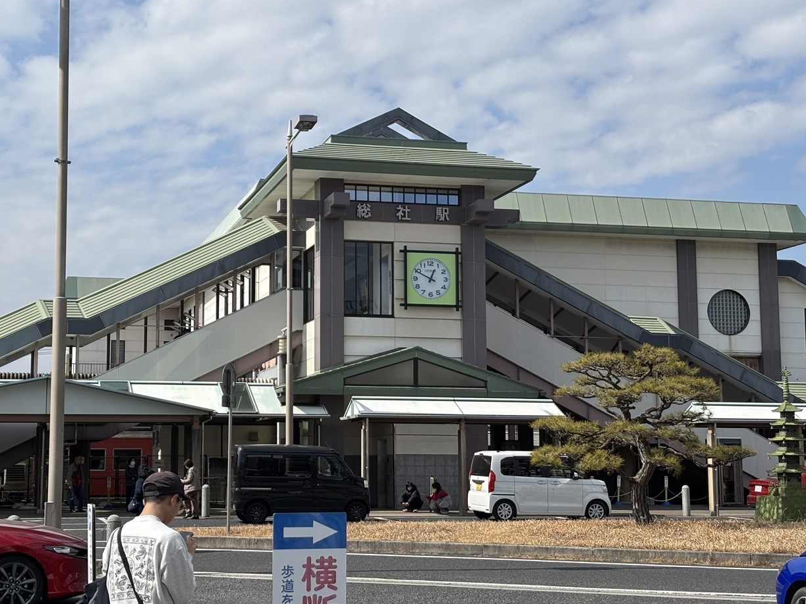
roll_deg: +0.1
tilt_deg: +7.2
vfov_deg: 24.4
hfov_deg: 32.1
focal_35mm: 60
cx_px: 348
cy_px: 297
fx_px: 1397
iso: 40
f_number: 1.6
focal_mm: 5.96
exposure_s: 1/4082
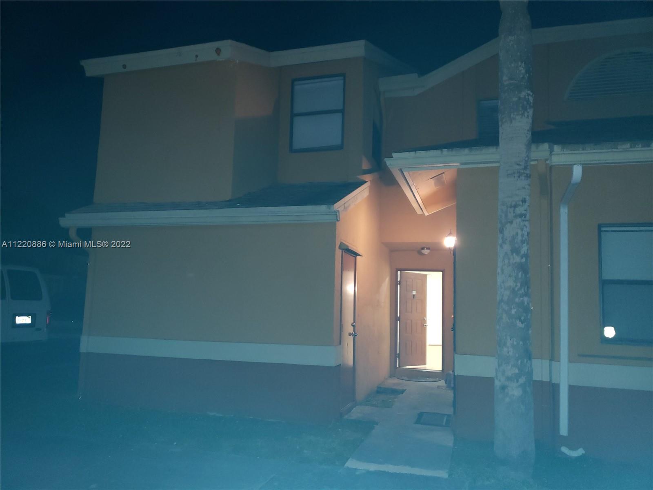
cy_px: 245
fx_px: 490
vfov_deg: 53.1
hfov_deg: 67.3
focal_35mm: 26
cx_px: 326
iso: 250
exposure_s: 1/10
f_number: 1.5
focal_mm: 4.3
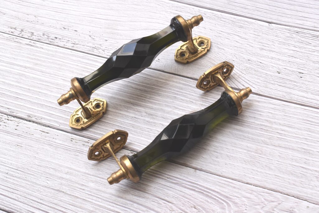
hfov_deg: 42.3
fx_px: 412
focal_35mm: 46
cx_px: 160
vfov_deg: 29.0
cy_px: 106
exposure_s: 1/250
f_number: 8
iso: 400
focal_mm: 31
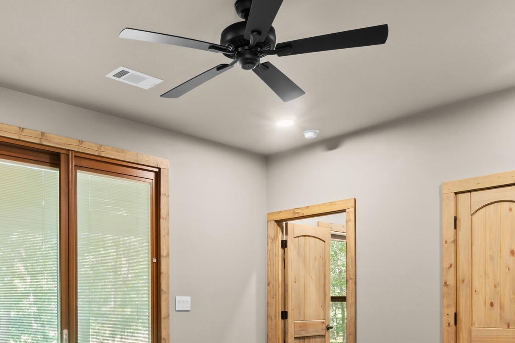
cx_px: 181
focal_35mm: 37
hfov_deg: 51.1
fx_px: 529
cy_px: 310
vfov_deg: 33.9
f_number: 9
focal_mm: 12
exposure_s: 1.6
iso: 250
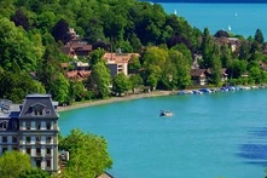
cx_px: 117
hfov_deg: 8.9
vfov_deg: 5.9
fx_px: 1719
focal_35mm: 232
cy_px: 85
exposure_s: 1/160
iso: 64
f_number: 11
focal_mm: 50
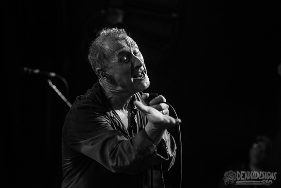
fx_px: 975
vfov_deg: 11.0
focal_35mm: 125
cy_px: 81
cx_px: 122
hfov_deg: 16.4
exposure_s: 1/160
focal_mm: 110
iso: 2000
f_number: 3.2
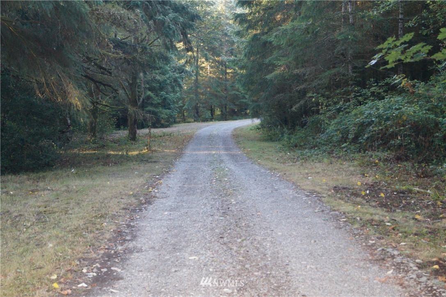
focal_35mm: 52
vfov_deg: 25.7
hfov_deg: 37.9
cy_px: 148
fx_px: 650
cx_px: 223
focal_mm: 35
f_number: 4.5
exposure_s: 1/160
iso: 2500
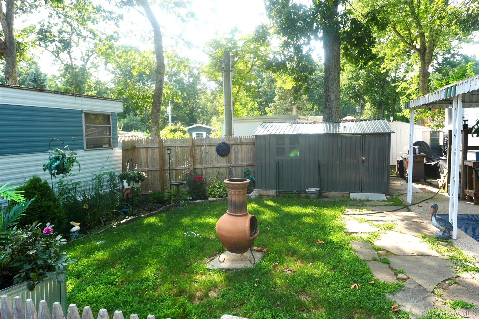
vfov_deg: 53.1
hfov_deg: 73.7
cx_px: 240
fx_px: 319
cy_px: 160
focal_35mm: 24
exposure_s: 1/125
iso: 100
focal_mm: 16
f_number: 5
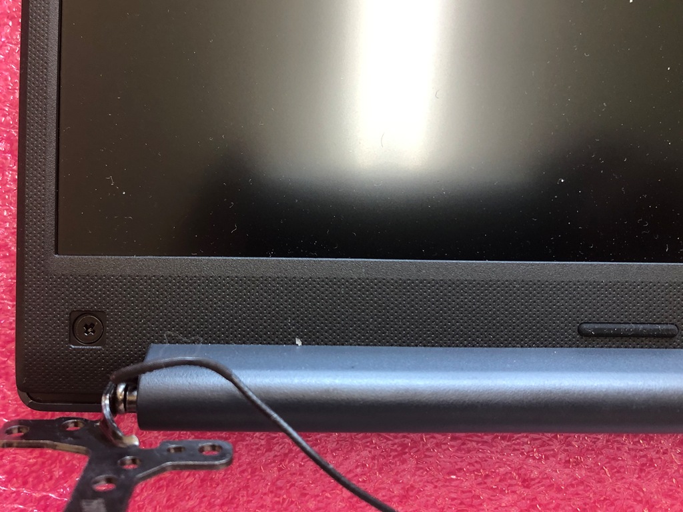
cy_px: 256
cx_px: 342
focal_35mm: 28
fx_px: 552
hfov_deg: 63.4
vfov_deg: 49.7
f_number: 1.8
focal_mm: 3.99
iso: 40
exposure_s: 1/17
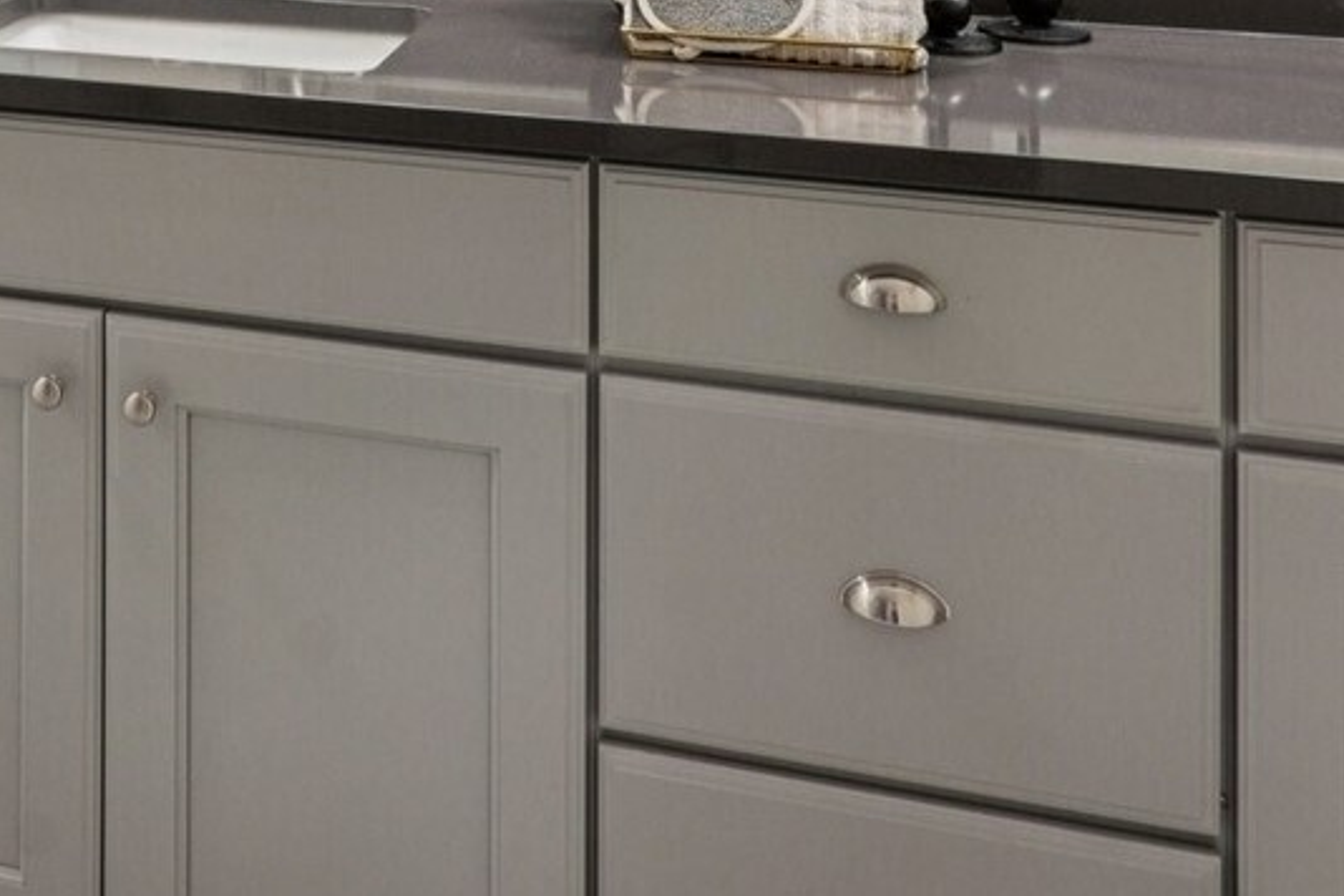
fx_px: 2016
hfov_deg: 34.8
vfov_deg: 21.7
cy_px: -374
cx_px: 142
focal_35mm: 54
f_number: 8
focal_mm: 17
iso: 400
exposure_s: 1/15
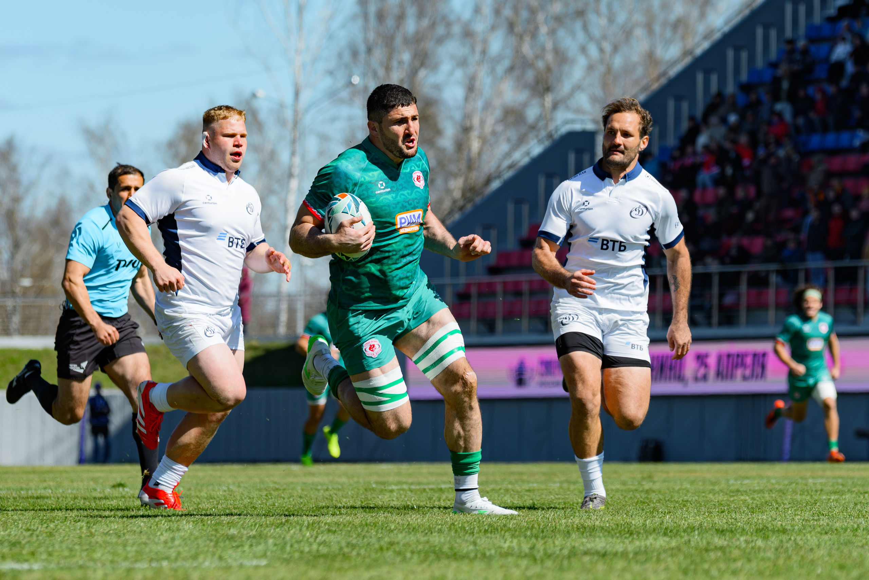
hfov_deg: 8.4
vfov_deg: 5.6
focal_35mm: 245
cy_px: 165
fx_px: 5907
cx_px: 496
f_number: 4
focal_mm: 150
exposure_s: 1/1600
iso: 100
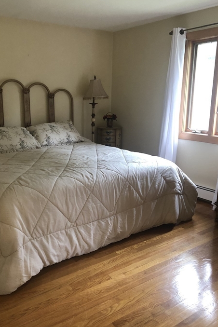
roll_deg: +0.9
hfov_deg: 39.7
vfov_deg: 57.2
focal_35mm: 33
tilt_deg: -13.0
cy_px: 167
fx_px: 300
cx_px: 82
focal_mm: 4
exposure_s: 1/15
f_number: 1.8
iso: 64
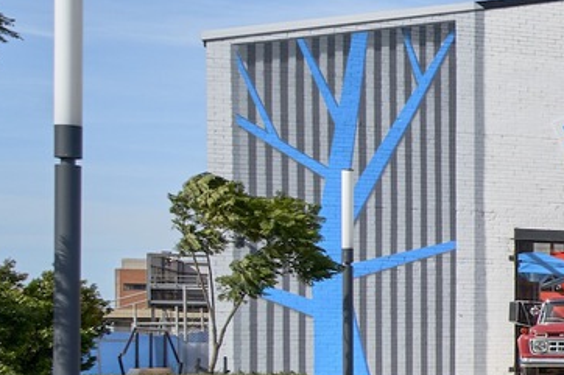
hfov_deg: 13.0
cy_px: -36
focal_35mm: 94
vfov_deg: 14.2
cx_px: 1513
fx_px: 1472
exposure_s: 1/500
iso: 250
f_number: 11
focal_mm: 17
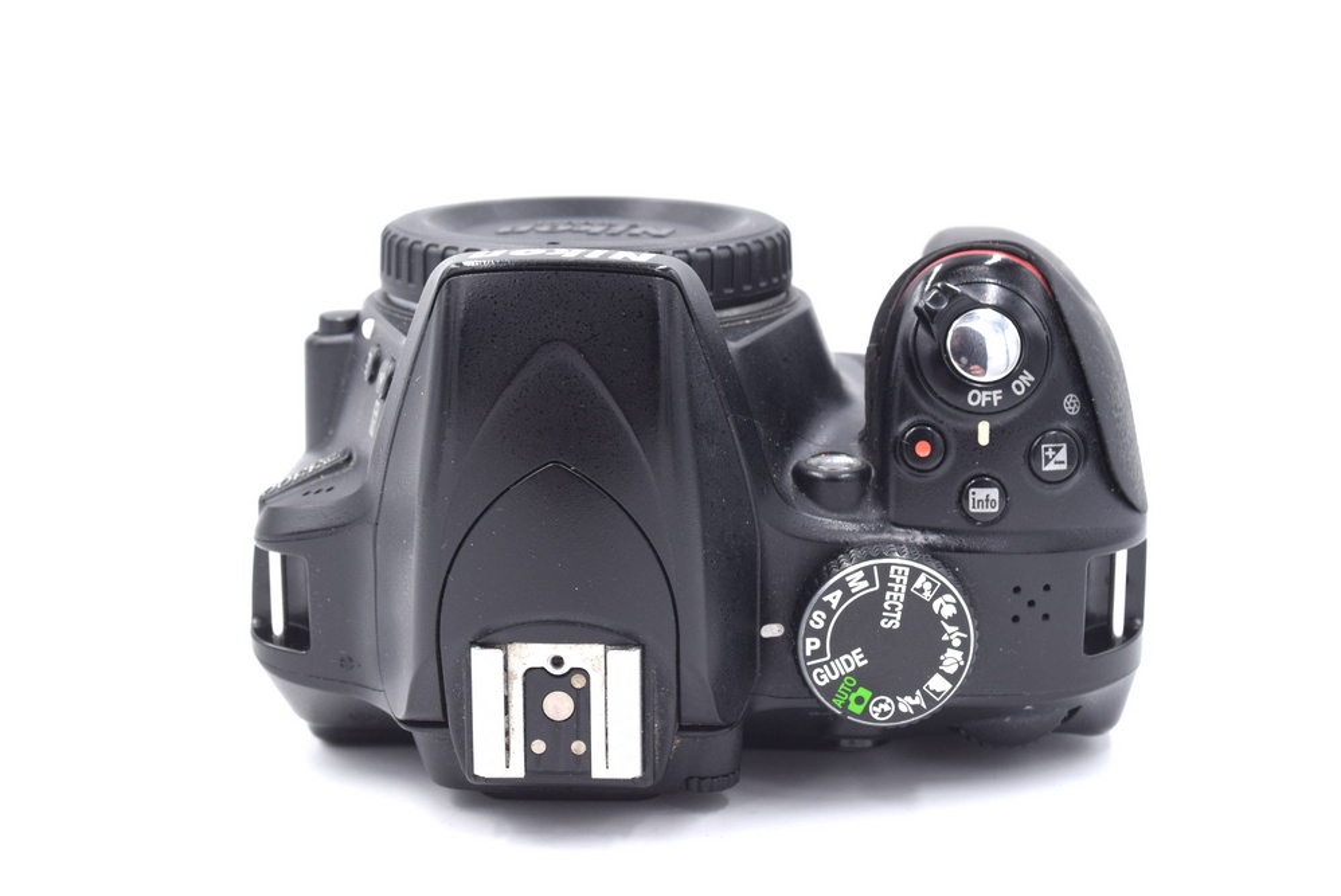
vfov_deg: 22.7
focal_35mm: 60
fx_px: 2237
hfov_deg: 33.4
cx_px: 670
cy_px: 448
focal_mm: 40
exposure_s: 1/100
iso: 400
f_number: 9
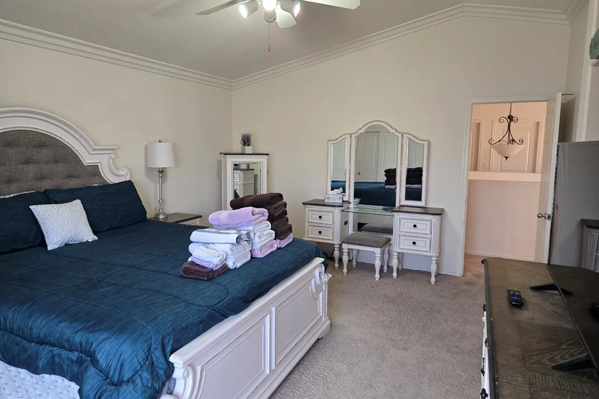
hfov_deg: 73.8
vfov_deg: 53.1
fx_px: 399
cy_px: 188
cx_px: 299
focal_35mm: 24
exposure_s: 1/120
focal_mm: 5.4
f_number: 1.8
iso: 500
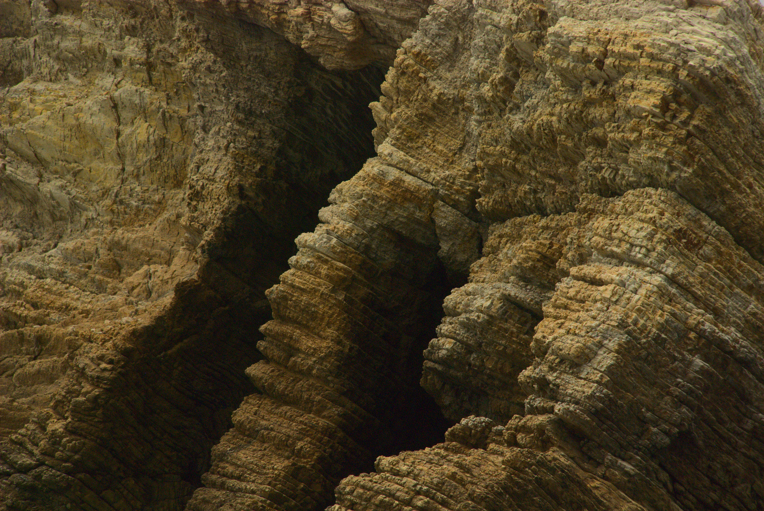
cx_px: 382
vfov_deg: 6.8
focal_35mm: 202
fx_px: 4303
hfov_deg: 10.1
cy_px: 256
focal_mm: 135
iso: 500
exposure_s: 1/2500
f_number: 10
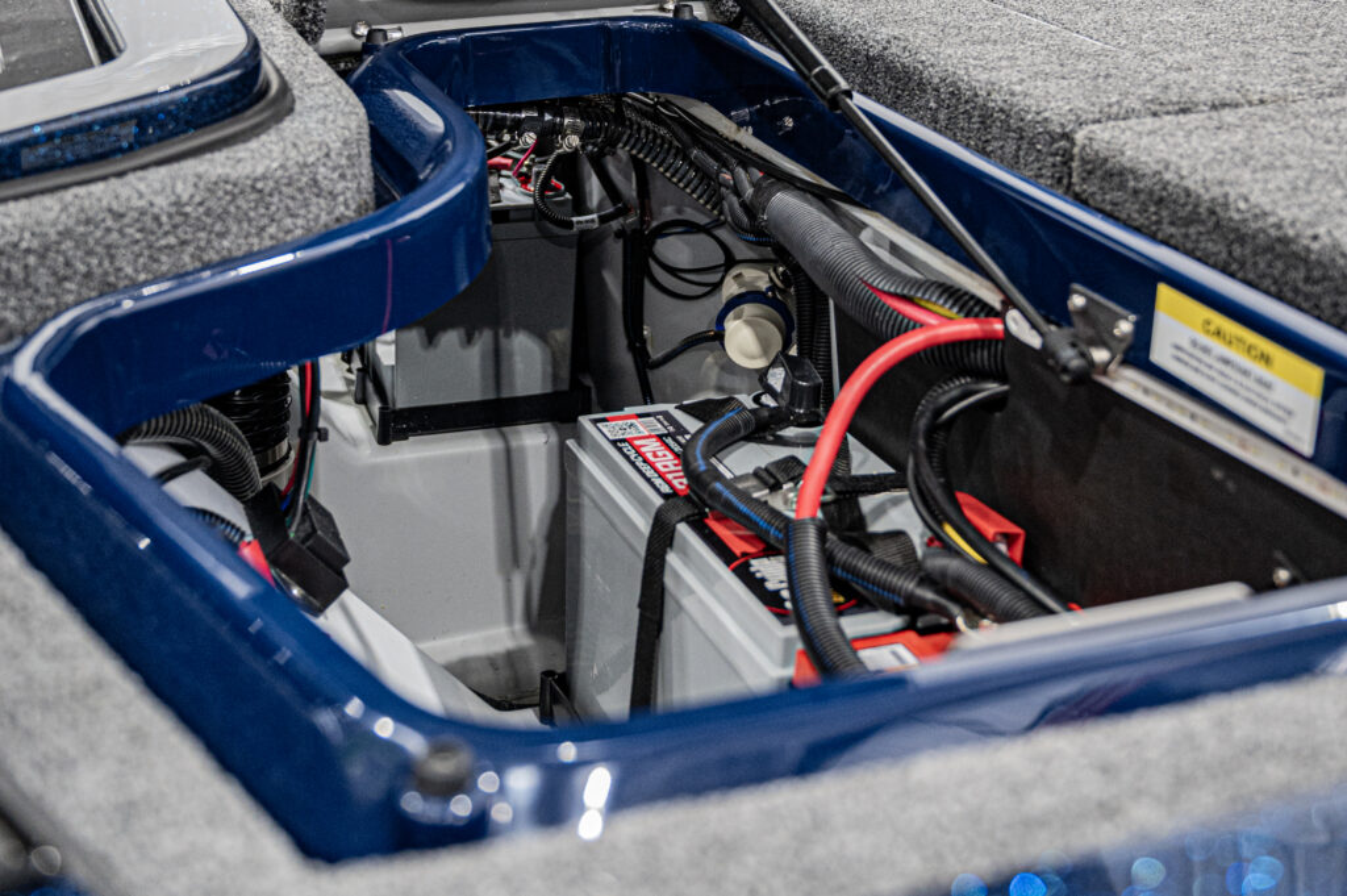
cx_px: 674
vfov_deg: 53.1
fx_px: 897
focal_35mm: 24
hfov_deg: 73.8
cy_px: 448
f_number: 4
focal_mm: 24
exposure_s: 1/60
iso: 1600
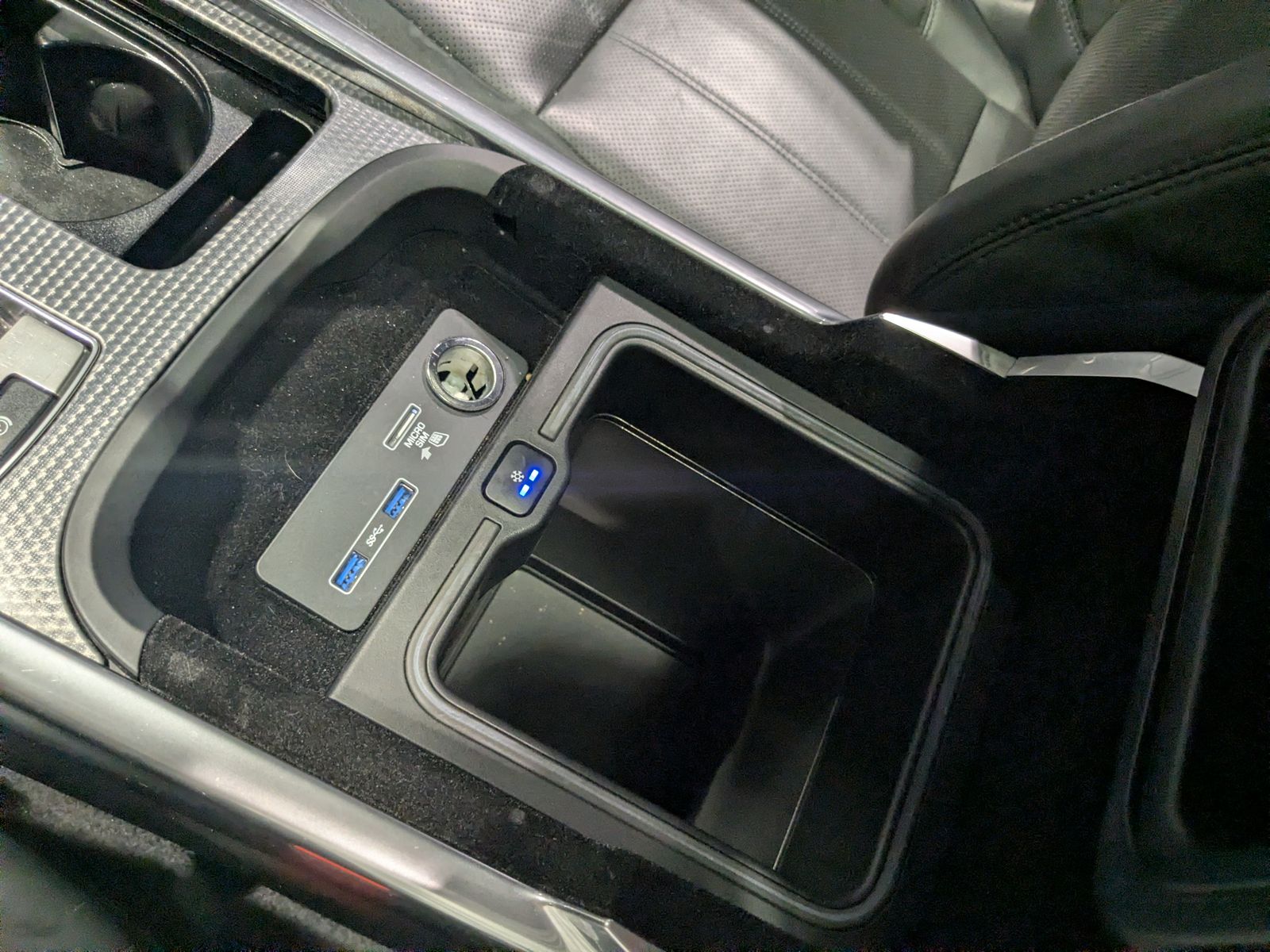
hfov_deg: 65.3
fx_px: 991
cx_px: 635
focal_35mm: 27
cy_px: 476
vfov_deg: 51.4
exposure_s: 1/120
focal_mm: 4.38
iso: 386
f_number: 1.73
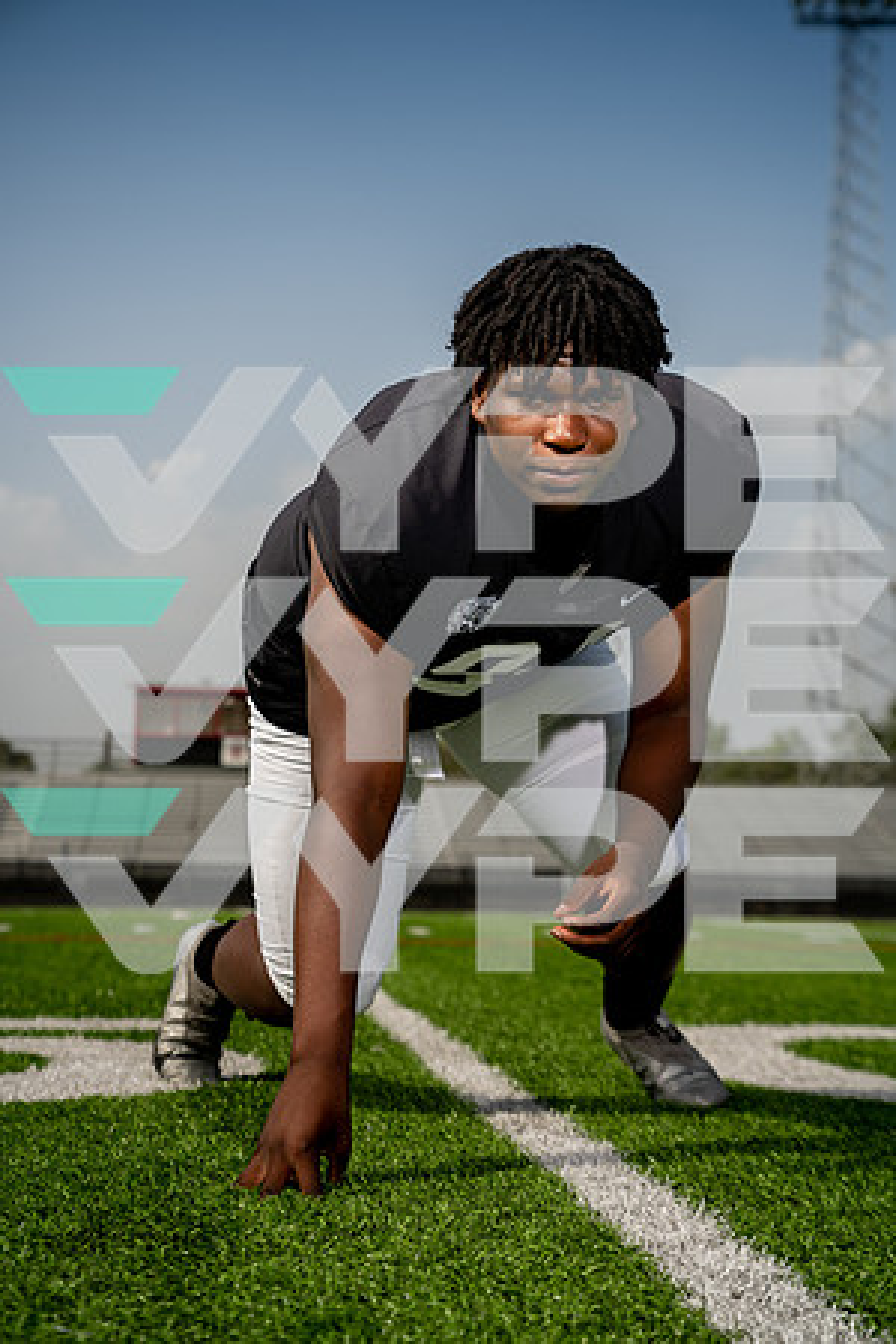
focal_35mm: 58
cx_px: 448
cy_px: 672
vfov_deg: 34.5
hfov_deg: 23.4
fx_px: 2165
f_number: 4.5
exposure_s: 1/1250
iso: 100
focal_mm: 58
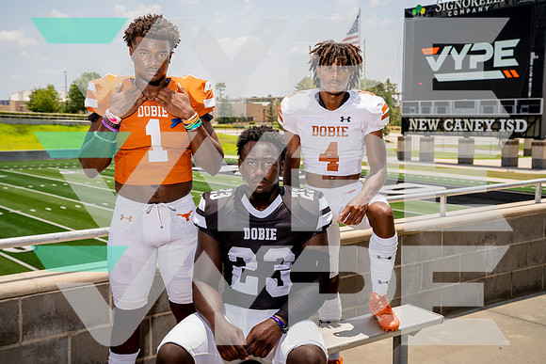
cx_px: 273
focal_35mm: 47
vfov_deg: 28.7
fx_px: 713
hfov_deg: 41.9
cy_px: 182
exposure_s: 1/250
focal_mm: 47
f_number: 7.1
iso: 100
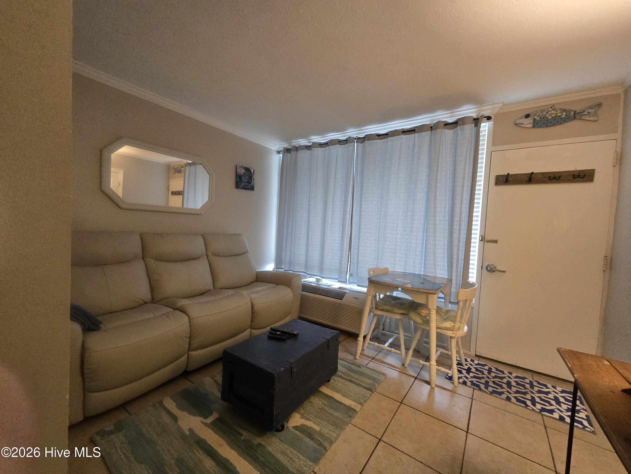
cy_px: 237
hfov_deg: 106.2
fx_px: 237
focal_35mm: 13
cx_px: 316
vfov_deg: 89.9
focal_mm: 2.2
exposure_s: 1/60
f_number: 2.2
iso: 640
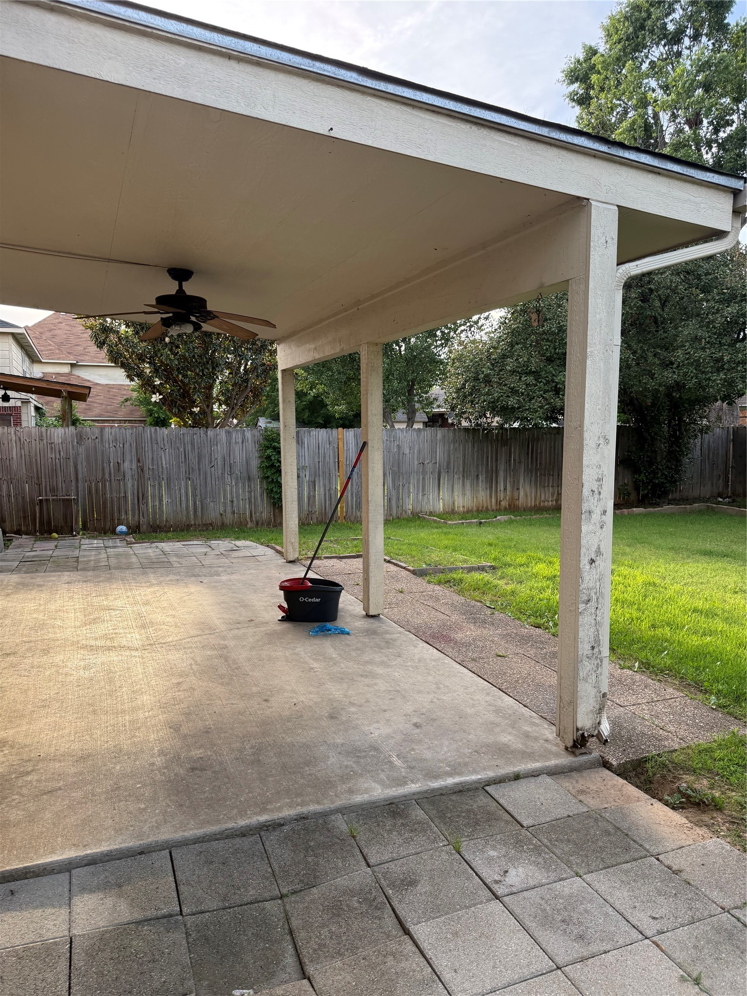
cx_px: 374
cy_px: 498
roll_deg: +0.0
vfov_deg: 71.6
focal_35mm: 24
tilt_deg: -5.2
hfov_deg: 56.8
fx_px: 691
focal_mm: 6.76
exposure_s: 1/535
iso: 100
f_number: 1.78
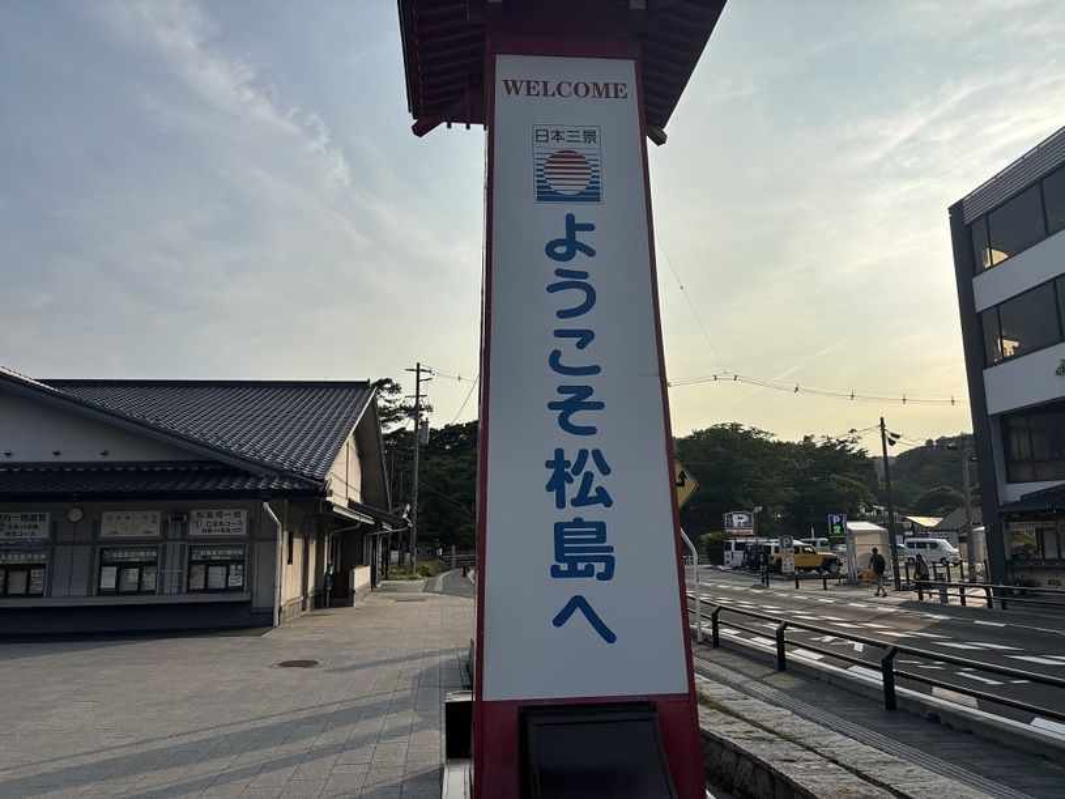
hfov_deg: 67.3
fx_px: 800
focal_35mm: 26
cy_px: 400
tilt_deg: +10.2
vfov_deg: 53.1
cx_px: 532
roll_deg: +0.7
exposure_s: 1/7692
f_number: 1.6
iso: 50
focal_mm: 5.96
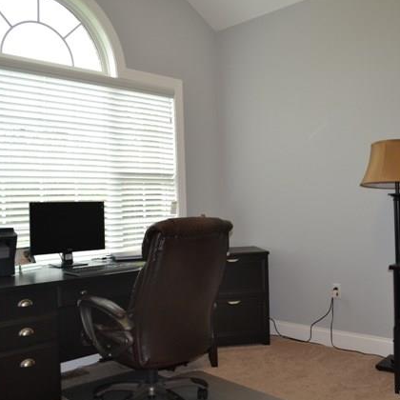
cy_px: 199
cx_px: 204
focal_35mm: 35
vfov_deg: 47.2
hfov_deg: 47.2
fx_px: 458
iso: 500
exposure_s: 1/60
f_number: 3.5
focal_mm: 18
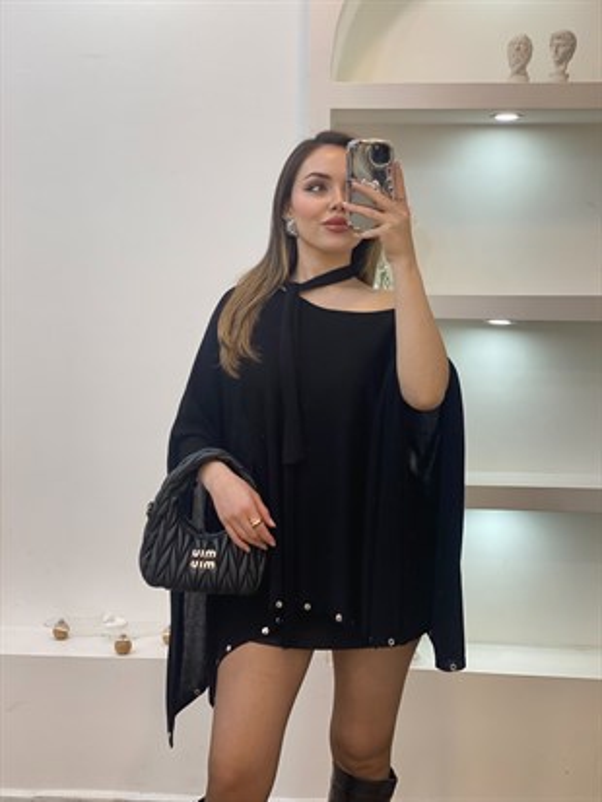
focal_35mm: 52
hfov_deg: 28.0
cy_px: 401
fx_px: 1205
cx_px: 301
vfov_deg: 36.8
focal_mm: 6
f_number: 2
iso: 80
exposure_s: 1/100
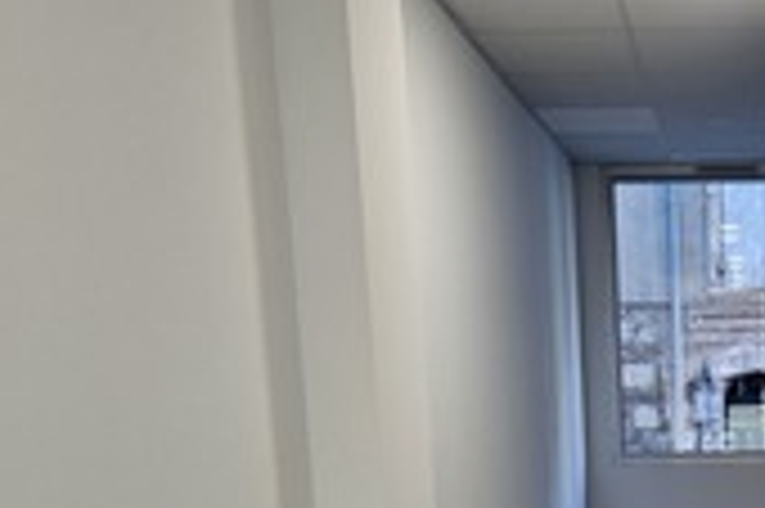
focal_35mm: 50
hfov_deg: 36.1
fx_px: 1061
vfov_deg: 25.4
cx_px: 749
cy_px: 526
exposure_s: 1/100
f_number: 1.8
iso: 100
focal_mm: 5.4
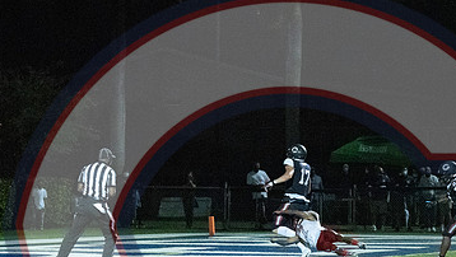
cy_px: 225
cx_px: 283
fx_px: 2154
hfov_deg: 12.1
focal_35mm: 178
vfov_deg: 6.8
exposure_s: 1/3200
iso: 36000
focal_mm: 70
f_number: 2.8
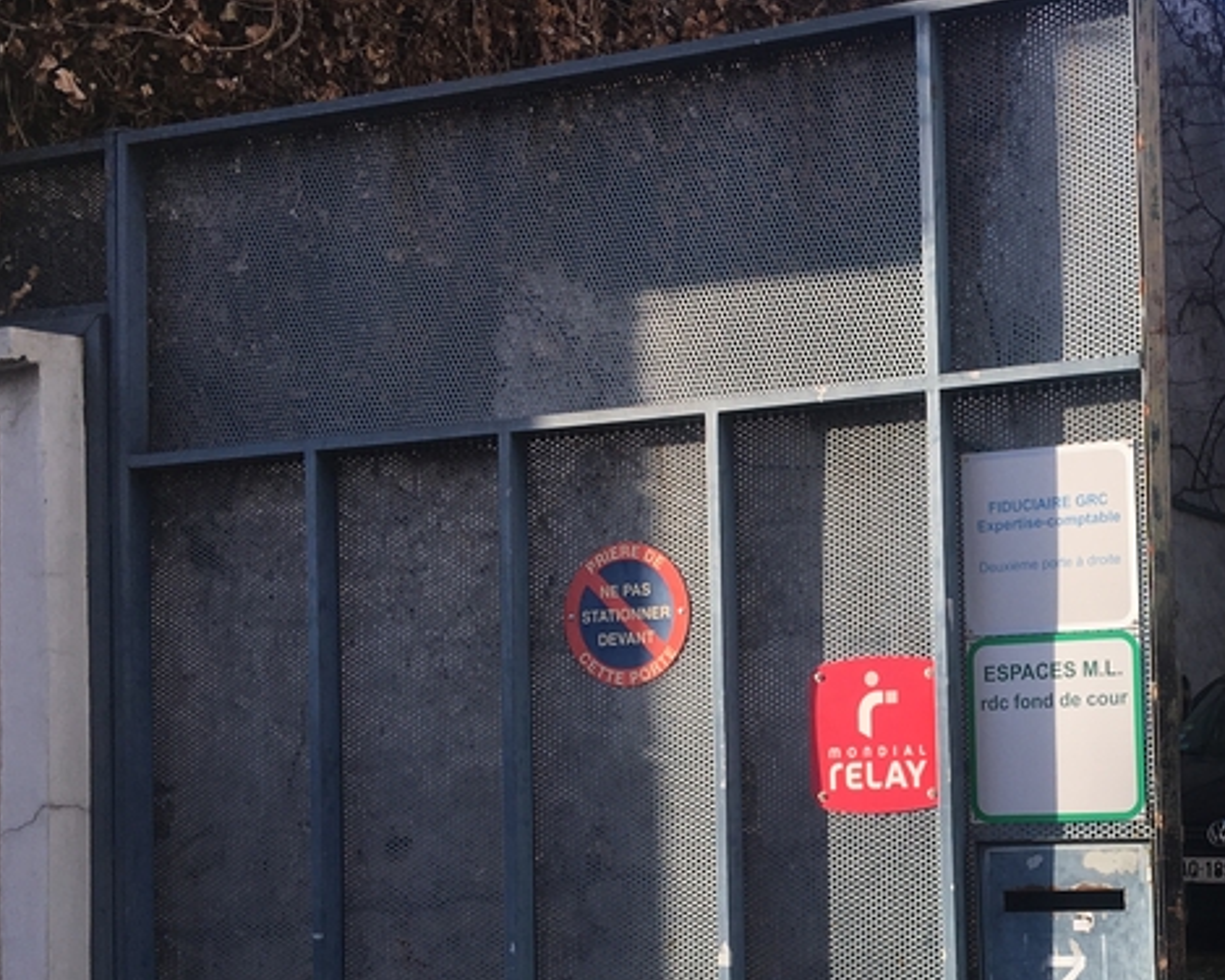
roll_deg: +2.6
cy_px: 666
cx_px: 1092
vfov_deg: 26.1
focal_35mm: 58
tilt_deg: +3.0
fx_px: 2102
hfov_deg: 31.1
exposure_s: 1/434
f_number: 2.2
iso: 25
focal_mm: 4.15
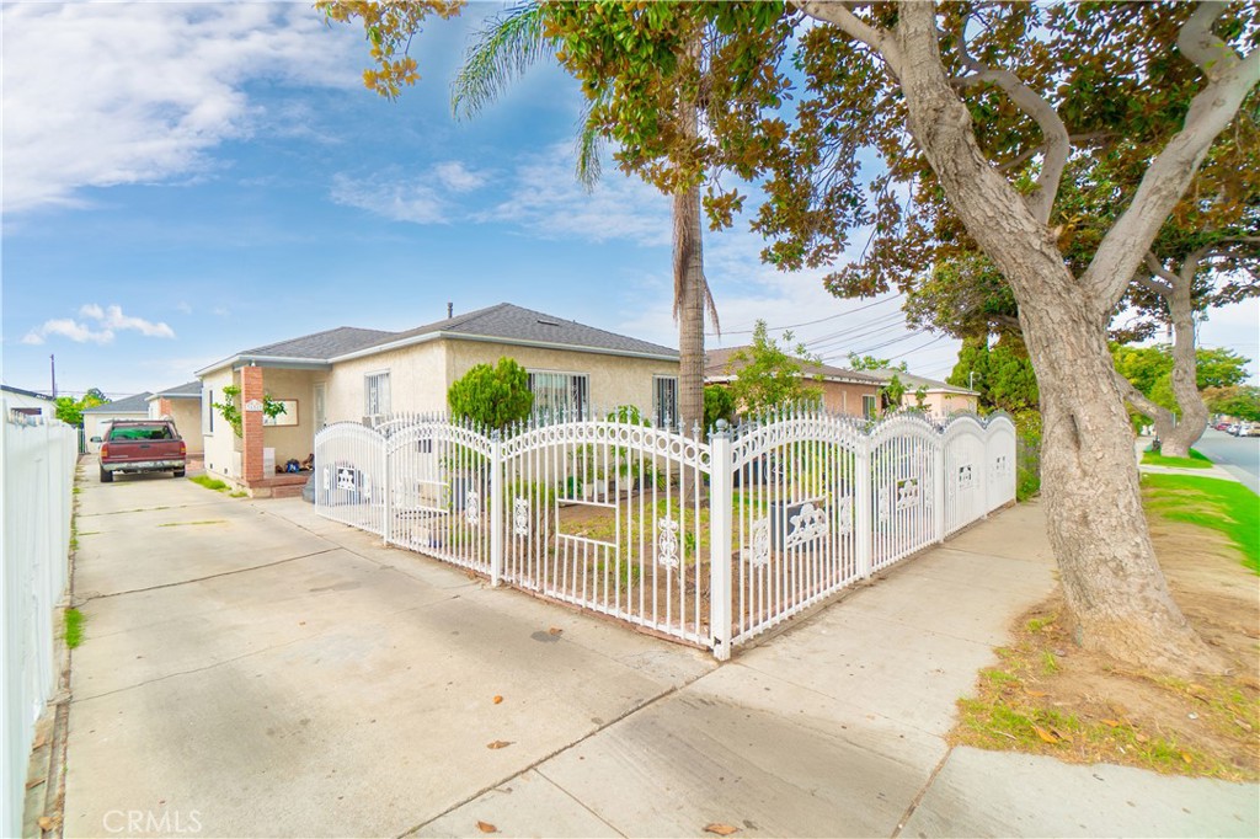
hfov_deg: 100.4
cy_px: 420
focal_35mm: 15
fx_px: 525
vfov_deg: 77.3
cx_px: 630
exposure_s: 1/125
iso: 100
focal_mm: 10
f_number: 6.3
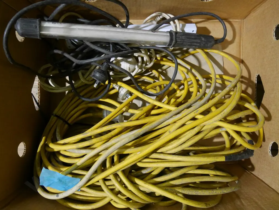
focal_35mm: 26
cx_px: 140
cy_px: 105
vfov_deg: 53.1
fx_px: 210
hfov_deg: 67.3
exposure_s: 1/40
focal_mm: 13
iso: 3200
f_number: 4
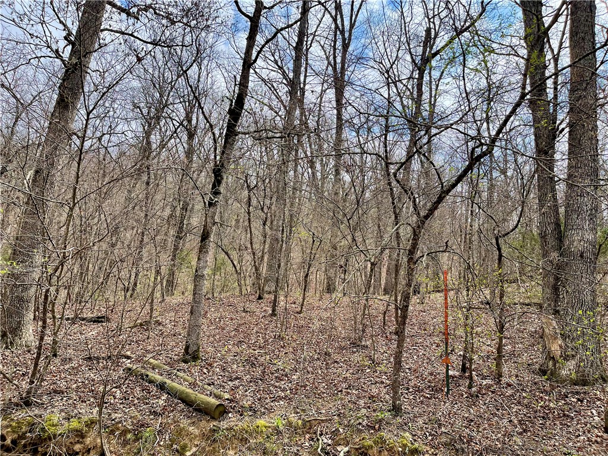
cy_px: 228
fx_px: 439
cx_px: 304
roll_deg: -7.5
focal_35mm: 25
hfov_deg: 69.4
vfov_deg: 54.9
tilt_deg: +11.8
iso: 32
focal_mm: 5.1
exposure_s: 1/1946
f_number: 1.6
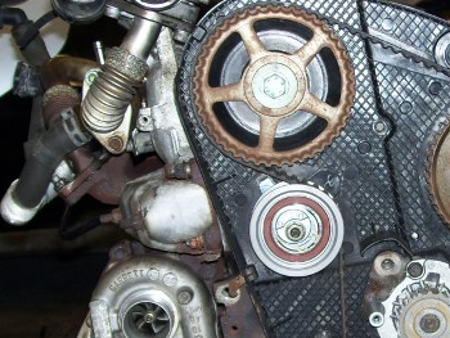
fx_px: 1457
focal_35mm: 112
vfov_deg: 13.2
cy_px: 256
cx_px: 370
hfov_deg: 17.4
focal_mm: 9.4
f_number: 3.4
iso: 80
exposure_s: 1/60
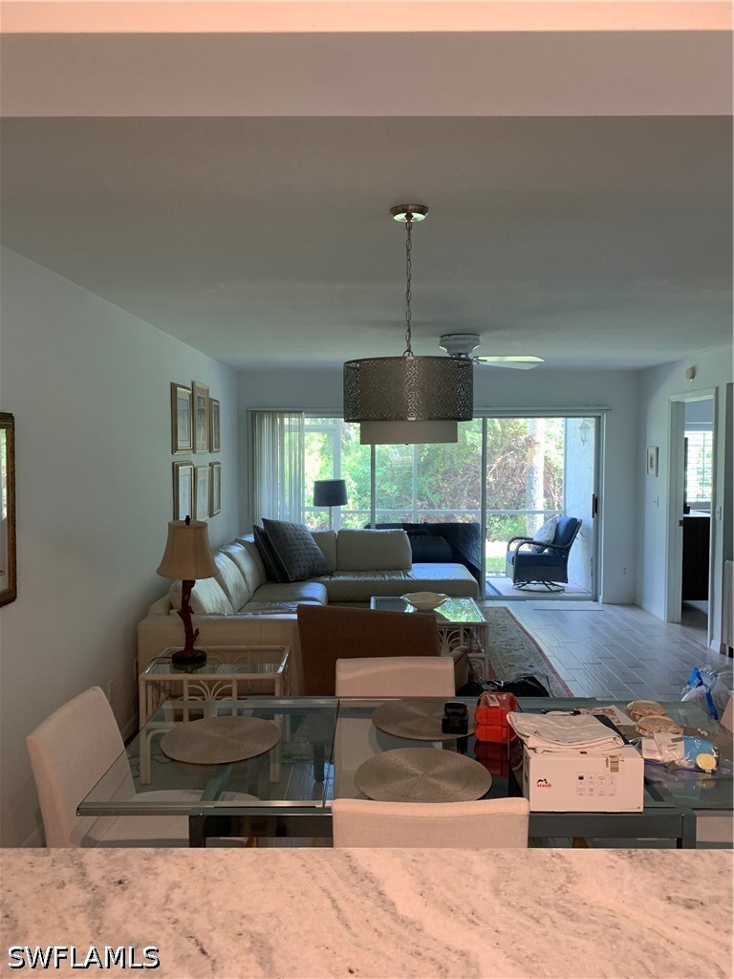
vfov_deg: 67.3
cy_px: 490
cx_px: 367
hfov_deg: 53.1
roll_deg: +0.0
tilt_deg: -2.9
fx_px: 735
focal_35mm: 26
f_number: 1.8
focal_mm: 4.25
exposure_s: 1/60
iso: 100
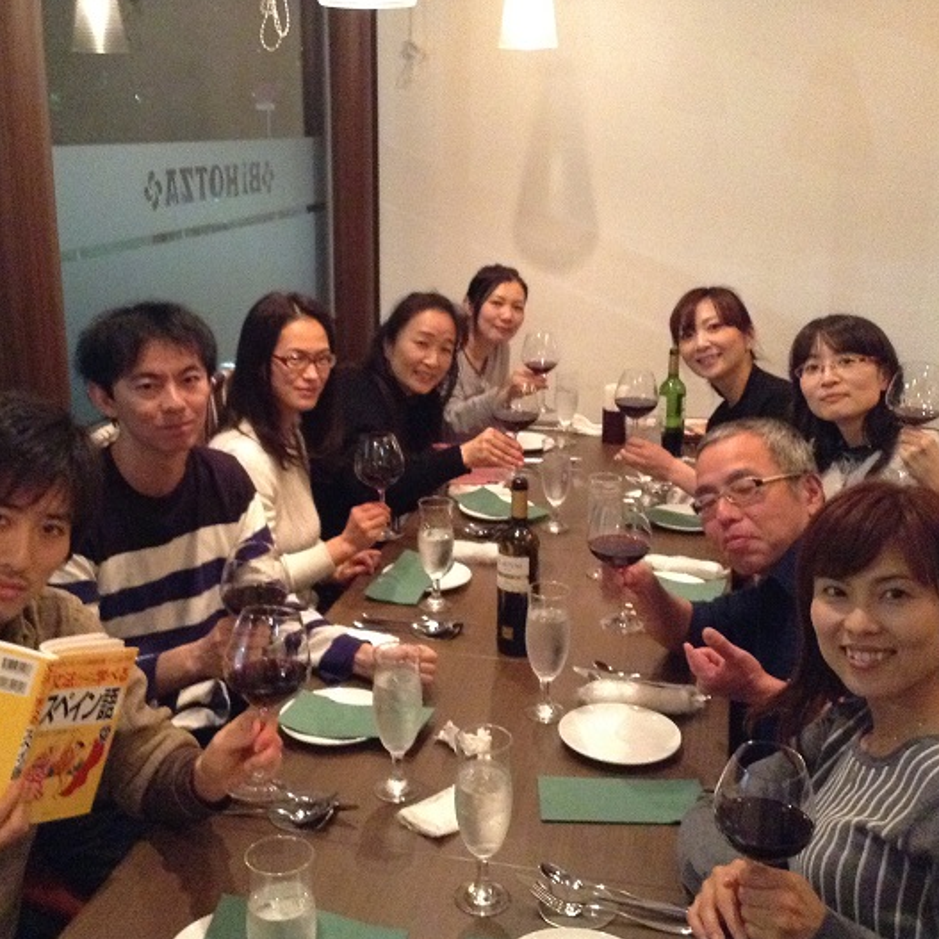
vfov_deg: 39.1
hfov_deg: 39.2
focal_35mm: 43
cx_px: 447
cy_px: 430
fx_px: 1320
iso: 500
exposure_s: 1/15
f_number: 2.4
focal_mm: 3.3
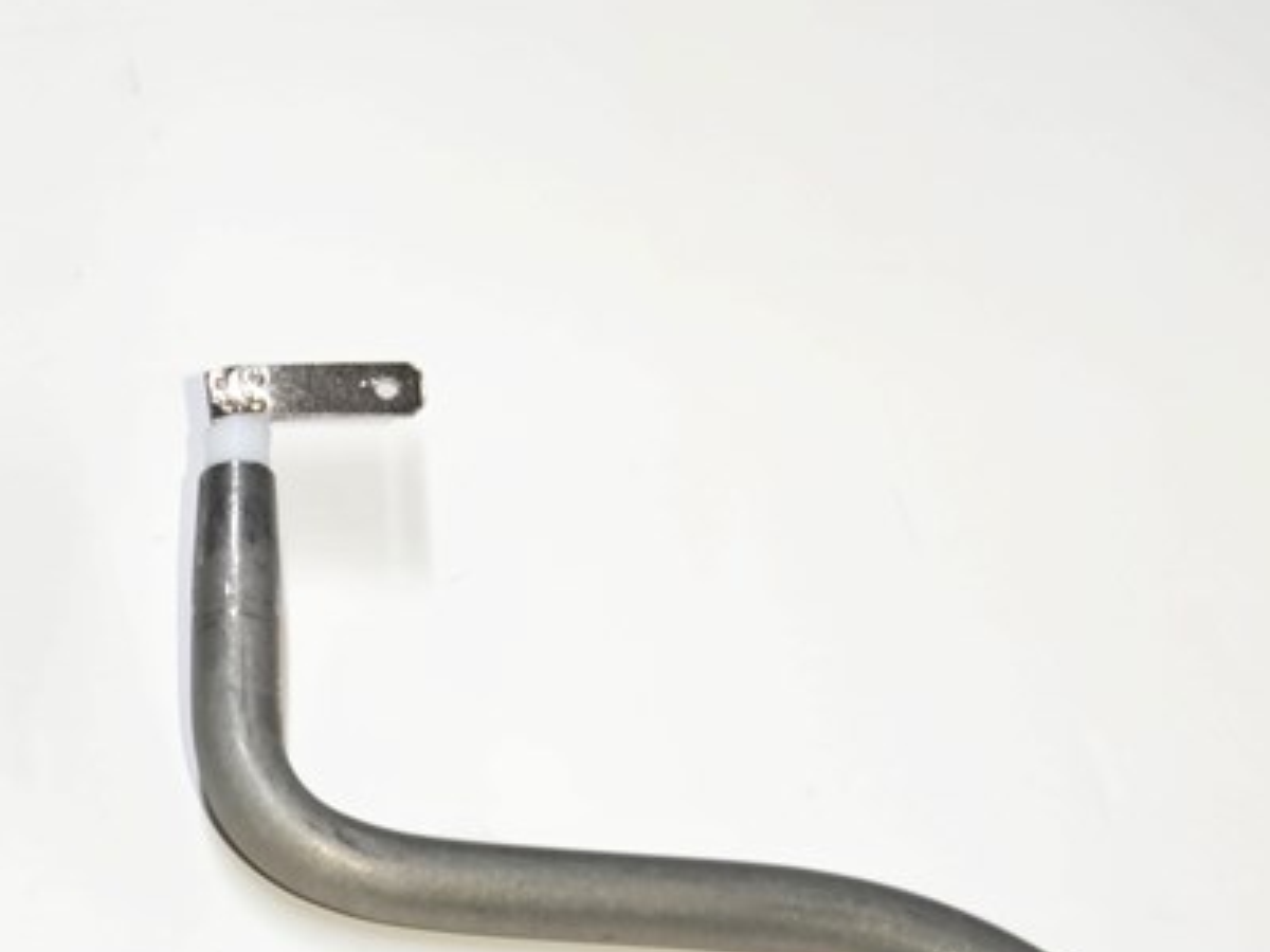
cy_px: 1120
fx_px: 2385
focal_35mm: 65
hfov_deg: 27.9
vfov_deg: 21.1
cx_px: -19
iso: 250
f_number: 1.79
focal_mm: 4.74
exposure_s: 1/28
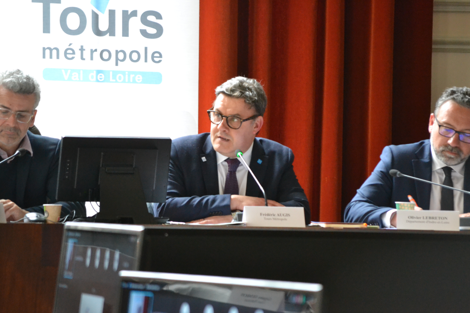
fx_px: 3864
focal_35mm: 296
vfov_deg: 4.6
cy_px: 159
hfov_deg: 7.0
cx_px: 237
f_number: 5.6
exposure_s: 1/25
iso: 3200
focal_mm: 190
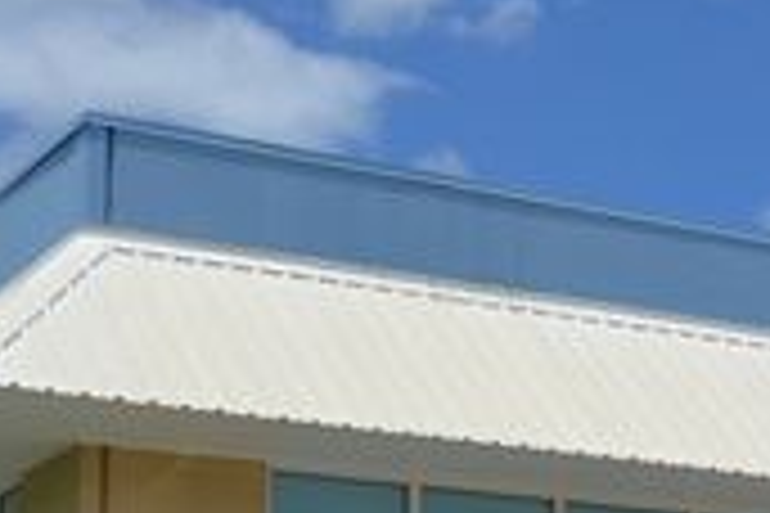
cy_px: 587
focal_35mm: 107
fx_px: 2288
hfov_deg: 19.0
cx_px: 585
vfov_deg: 12.5
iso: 100
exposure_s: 1/320
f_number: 9
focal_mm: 26
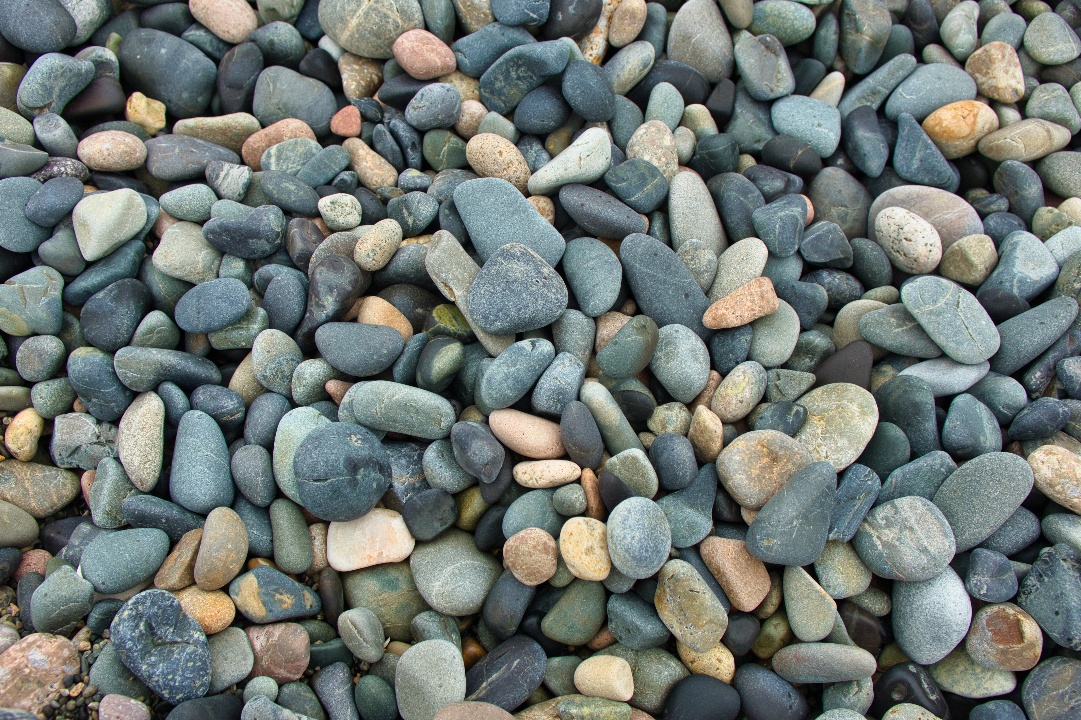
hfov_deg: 48.5
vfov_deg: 33.4
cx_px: 540
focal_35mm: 40
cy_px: 360
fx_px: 1201
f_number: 3.5
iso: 125
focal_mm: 14.8
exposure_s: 1/200
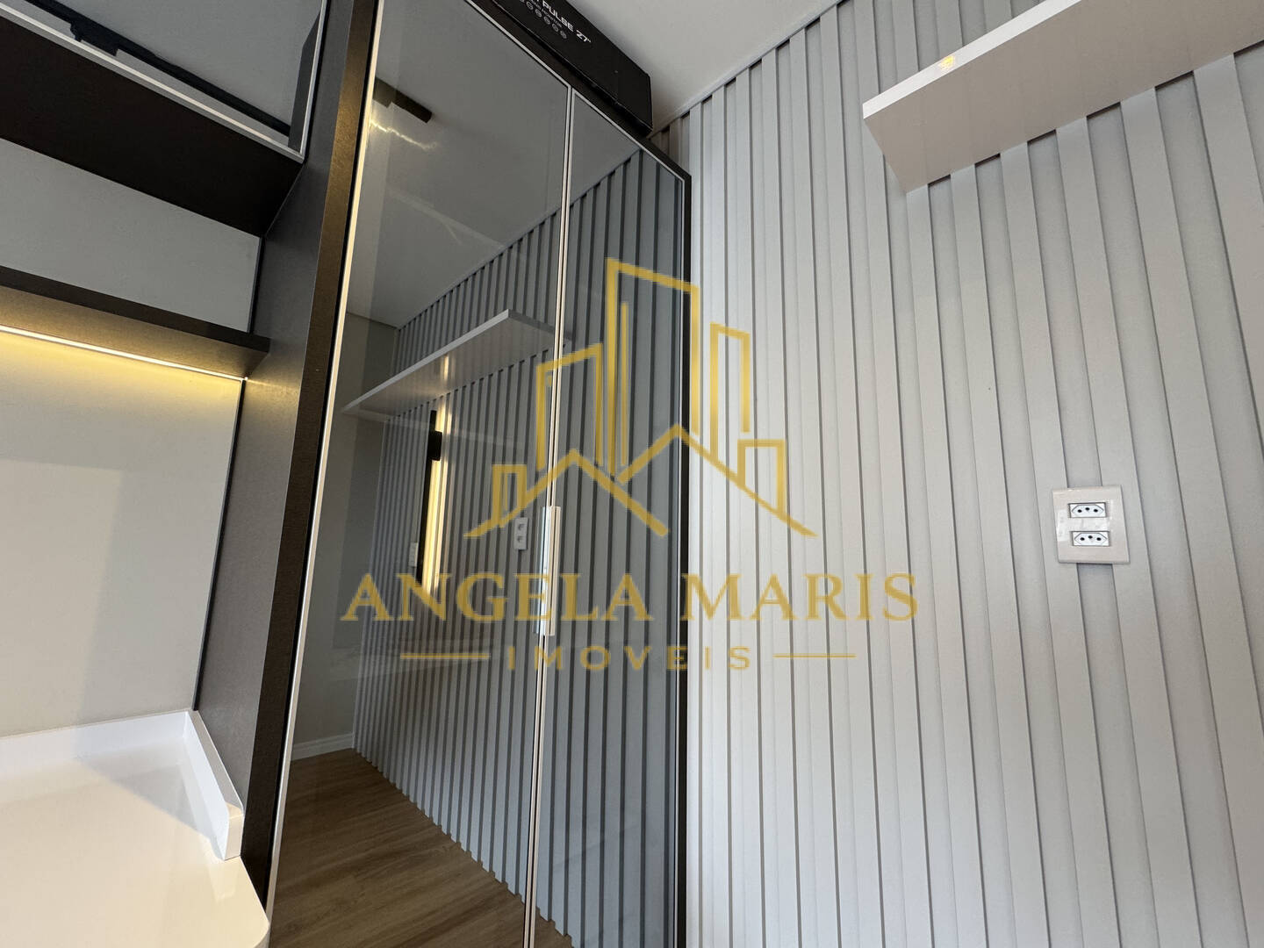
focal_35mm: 14
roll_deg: -1.0
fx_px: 511
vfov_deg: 85.7
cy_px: 474
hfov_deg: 102.1
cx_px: 632
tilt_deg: +9.7
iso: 160
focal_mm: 2.22
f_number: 2.2
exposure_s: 1/99
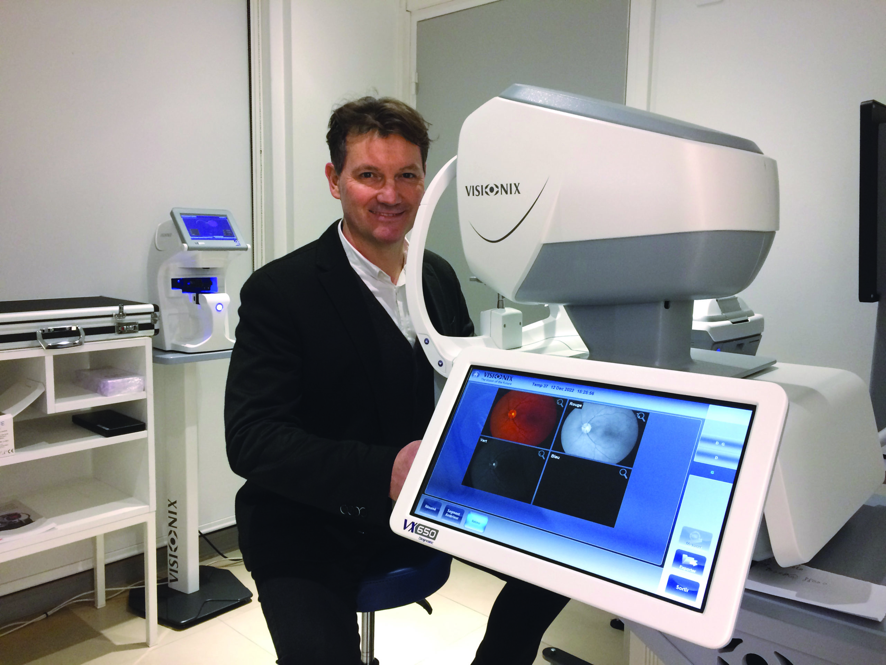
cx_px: 443
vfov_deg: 48.2
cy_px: 332
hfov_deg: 61.7
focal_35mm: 29
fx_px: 742
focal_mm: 4.15
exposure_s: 1/30
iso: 100
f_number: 2.2
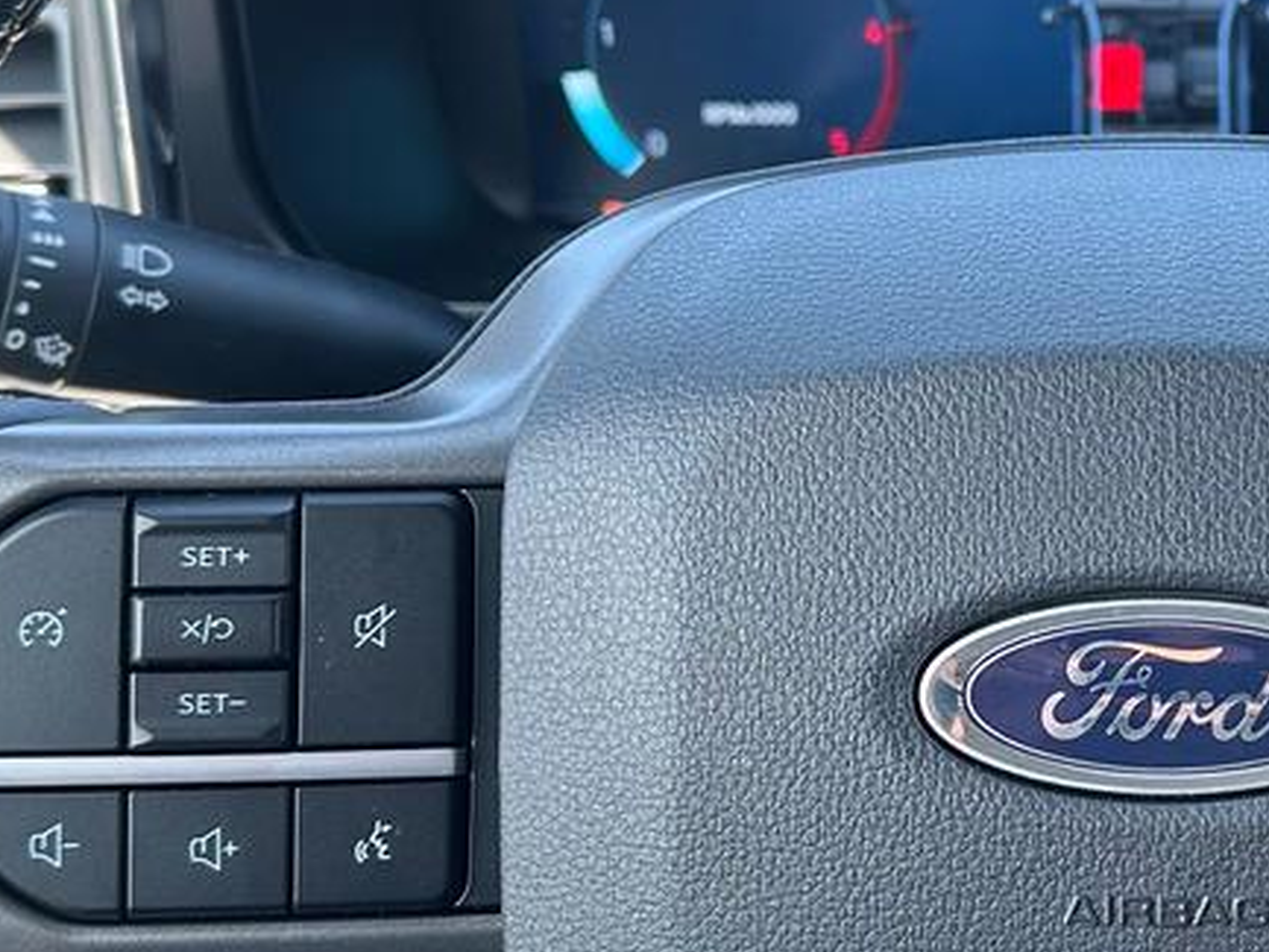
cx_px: 1146
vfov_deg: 20.7
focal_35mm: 71
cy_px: 436
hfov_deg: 26.5
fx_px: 2604
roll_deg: +0.4
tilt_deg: -25.2
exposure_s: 1/121
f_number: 1.78
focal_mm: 6.86
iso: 100
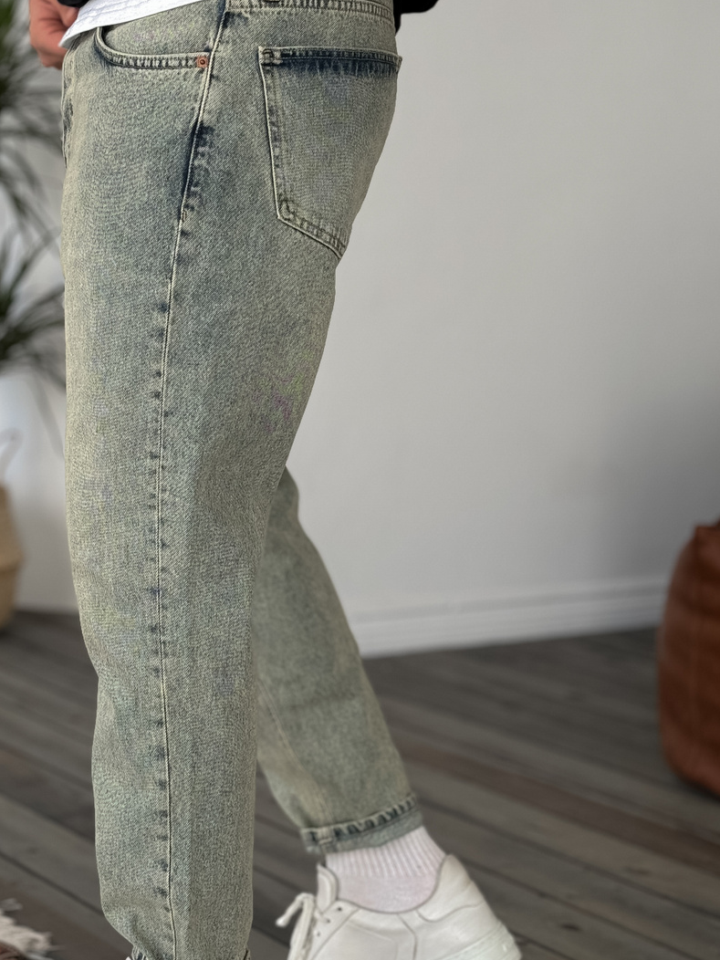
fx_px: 2024
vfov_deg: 26.7
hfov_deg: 20.1
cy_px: 470
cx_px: 225
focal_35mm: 73
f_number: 1.8
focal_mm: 6.86
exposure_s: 1/160
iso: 64
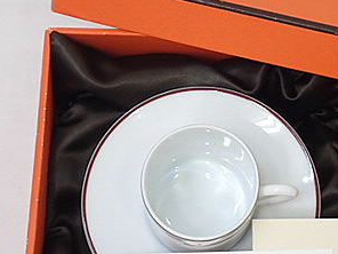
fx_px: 1035
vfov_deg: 14.0
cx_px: 215
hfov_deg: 18.5
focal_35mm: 106
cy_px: 126
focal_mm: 8.99
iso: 200
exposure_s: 1/60
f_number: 3.2
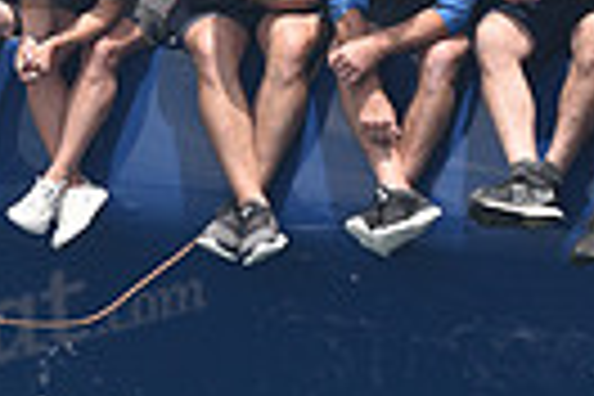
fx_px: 6500
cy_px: 61
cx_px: 441
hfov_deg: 5.2
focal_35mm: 394
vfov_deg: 3.5
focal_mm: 90
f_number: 5
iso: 320
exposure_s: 1/800
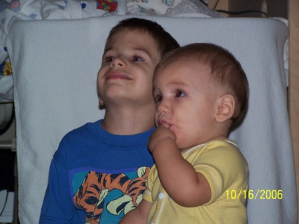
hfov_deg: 11.7
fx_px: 1460
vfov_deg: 8.8
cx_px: 150
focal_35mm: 169
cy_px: 112
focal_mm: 28
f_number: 3.2
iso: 80
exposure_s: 1/125
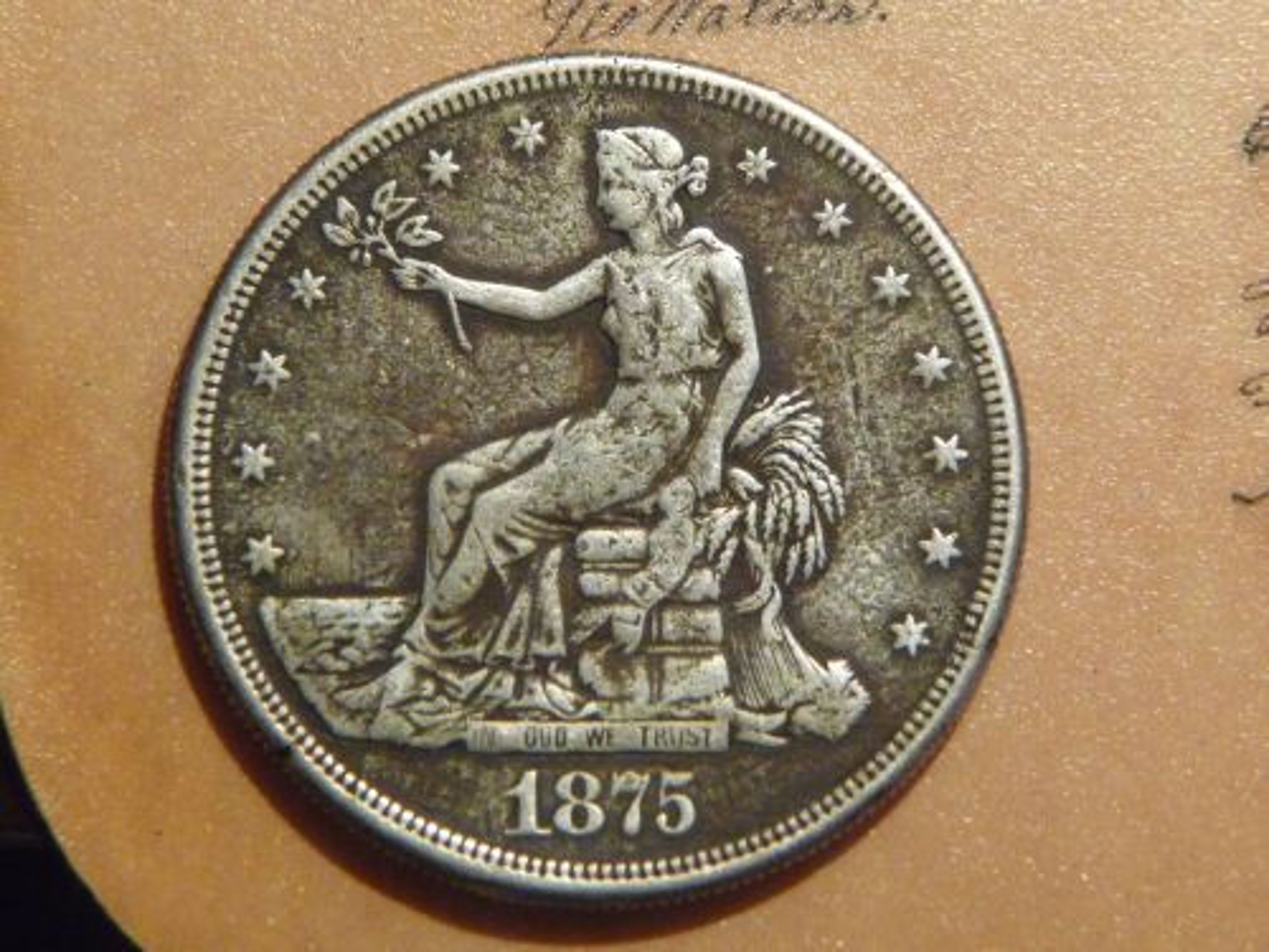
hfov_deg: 15.4
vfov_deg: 11.6
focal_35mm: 128
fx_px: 4692
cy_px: 476
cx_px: 634
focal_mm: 21.8
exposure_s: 1/30
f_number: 4.7
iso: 800
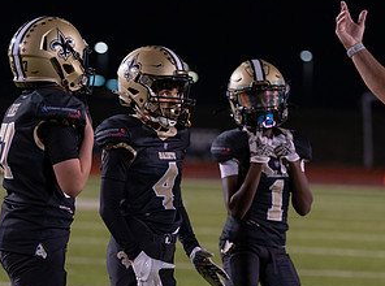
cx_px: 124
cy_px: 232
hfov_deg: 7.3
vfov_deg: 5.4
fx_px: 3004
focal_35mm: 271
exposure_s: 1/320
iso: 1600
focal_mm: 122
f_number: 2.8
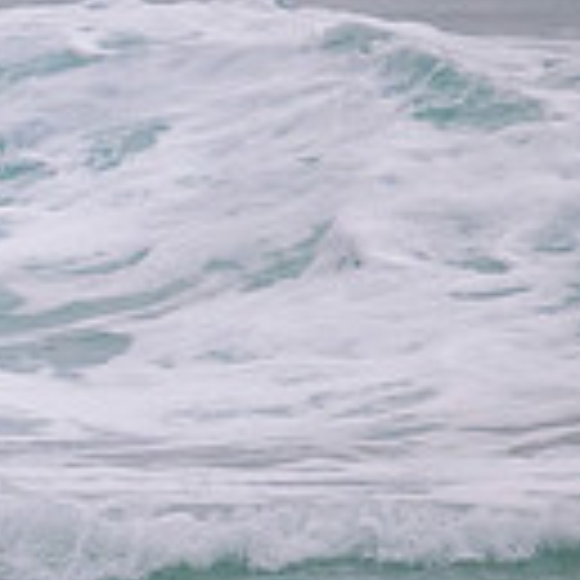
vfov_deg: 0.6
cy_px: 294
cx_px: -638
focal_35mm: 3050
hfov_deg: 0.6
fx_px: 57817
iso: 3200
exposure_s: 1/1250
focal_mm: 800
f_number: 11
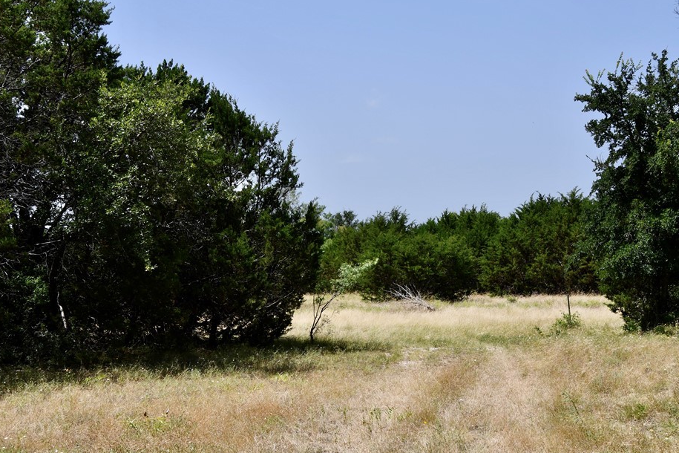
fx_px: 1075
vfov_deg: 23.8
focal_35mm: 57
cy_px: 224
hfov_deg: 35.0
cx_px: 382
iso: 100
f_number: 9
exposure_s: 1/250
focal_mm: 32
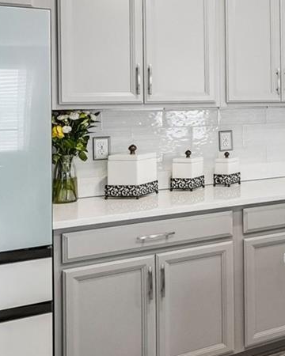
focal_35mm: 50
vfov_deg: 36.6
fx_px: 527
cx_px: 457
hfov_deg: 22.9
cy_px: 99
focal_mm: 10
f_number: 8
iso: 800
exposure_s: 1/8
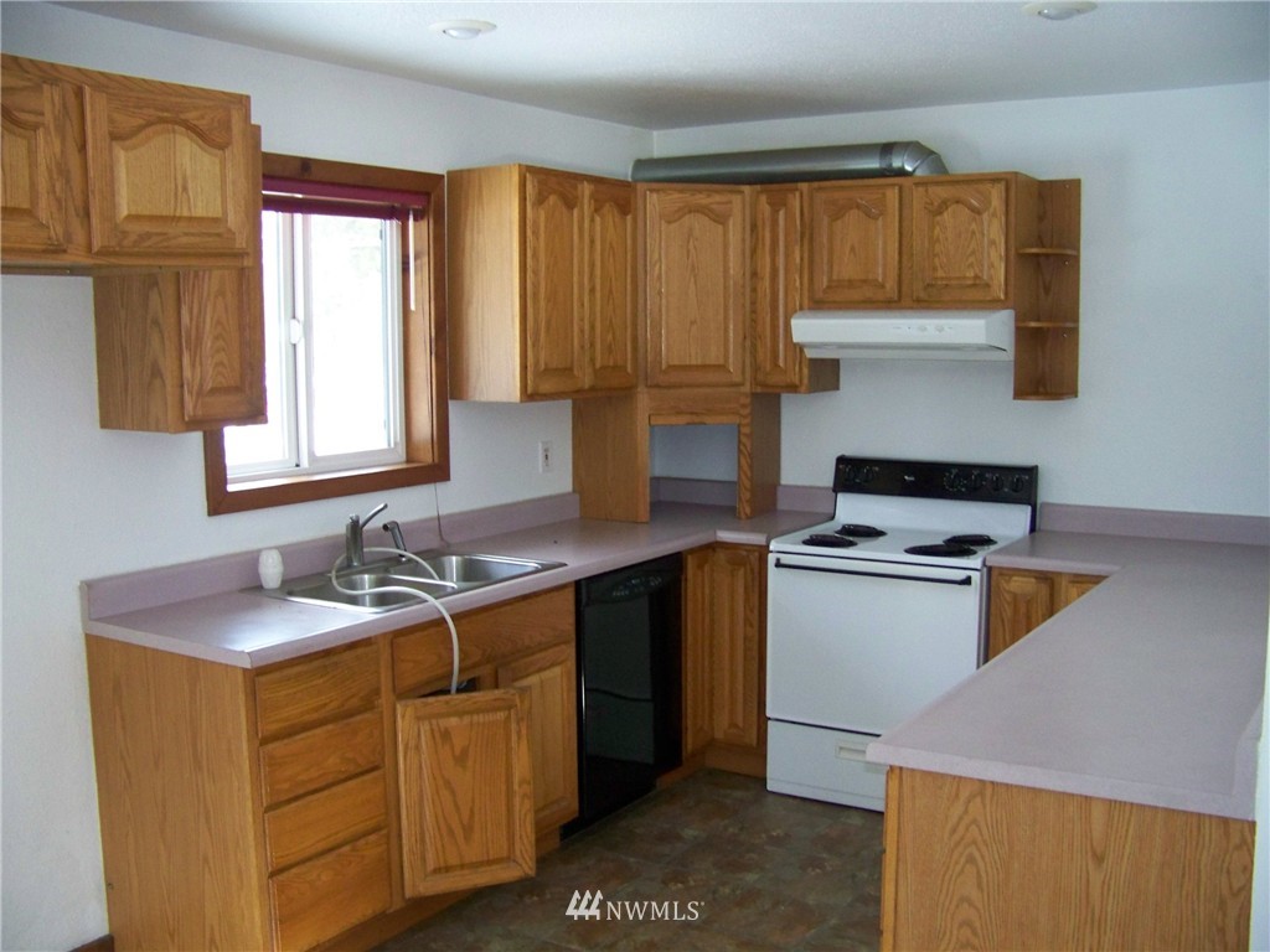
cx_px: 635
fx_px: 1321
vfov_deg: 39.7
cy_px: 476
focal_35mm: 36
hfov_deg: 51.4
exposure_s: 1/30
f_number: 2.8
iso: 200
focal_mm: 5.85
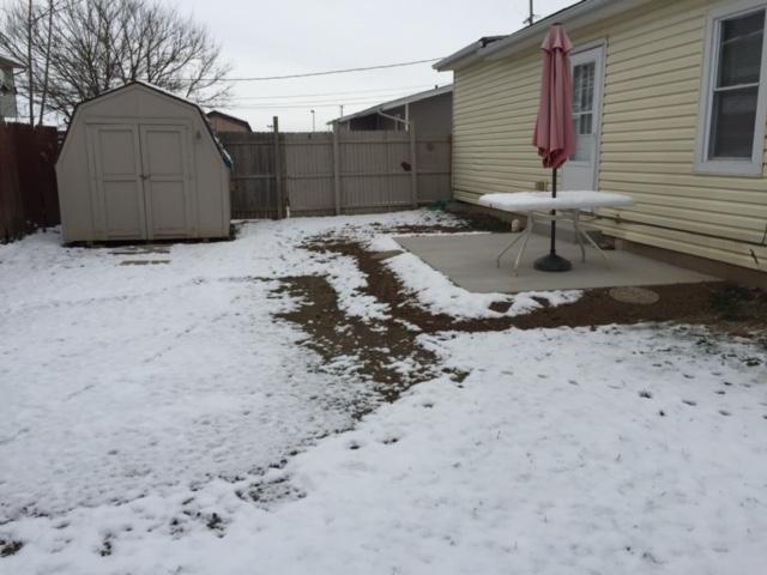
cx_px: 384
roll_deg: +0.1
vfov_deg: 48.2
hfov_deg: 61.7
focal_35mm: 29
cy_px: 288
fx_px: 643
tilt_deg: -9.3
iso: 32
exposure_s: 1/1464
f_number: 2.2
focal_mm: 4.15
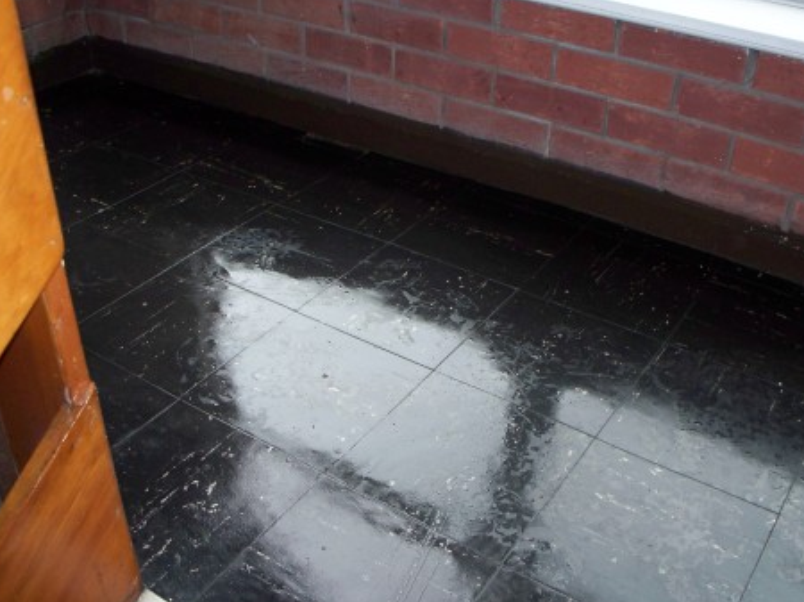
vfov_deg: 35.1
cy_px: 307
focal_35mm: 41
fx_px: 952
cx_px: 429
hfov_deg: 45.8
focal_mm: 7.54
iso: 200
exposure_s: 1/60
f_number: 2.8
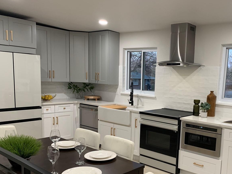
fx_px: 241
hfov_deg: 50.4
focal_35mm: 36
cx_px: 156
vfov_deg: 39.3
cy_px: 113
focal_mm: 4.25
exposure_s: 1/60
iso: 100
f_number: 1.8
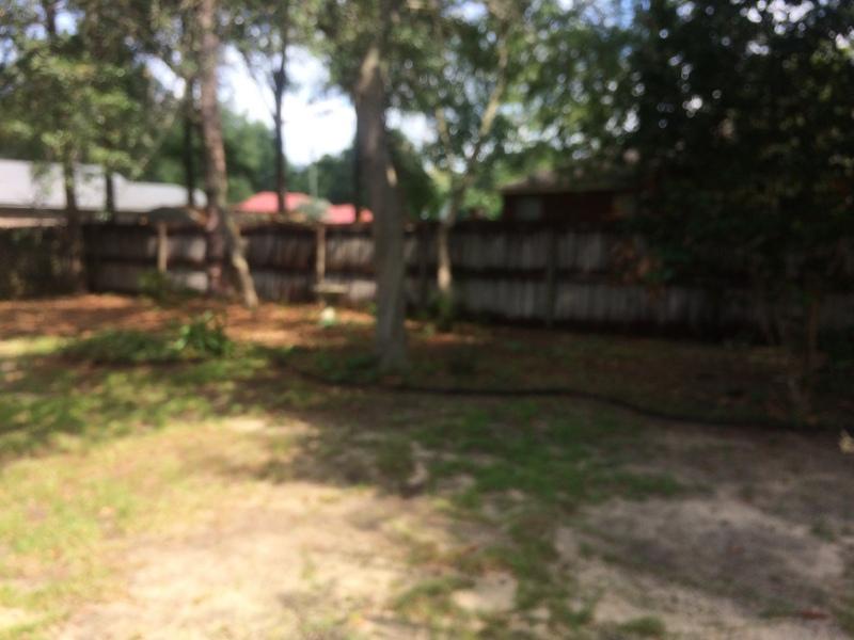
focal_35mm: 30
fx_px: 740
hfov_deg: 60.0
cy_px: 320
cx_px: 427
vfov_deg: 46.8
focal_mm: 4.12
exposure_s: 1/436
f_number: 2.2
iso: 32
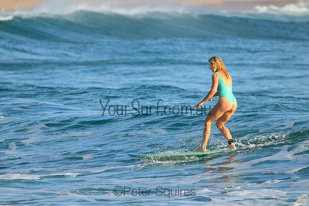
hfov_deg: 2.6
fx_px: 6868
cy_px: 103
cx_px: 154
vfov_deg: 1.7
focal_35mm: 800
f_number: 11
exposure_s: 1/2000
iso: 2200
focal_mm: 800
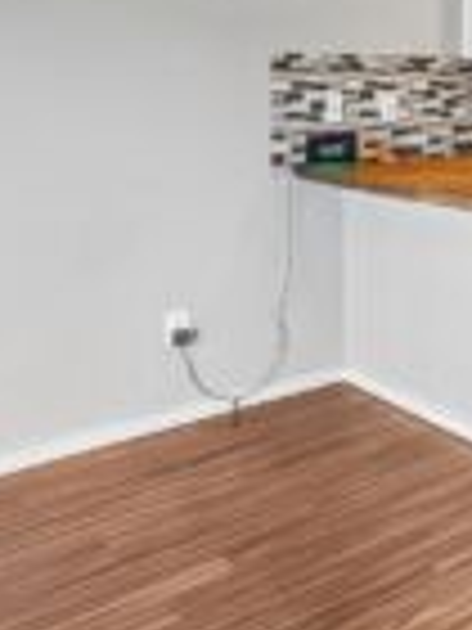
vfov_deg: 39.9
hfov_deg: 22.5
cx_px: 809
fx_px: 800
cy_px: 65
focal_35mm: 44
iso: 400
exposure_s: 1/10
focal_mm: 16
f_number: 8
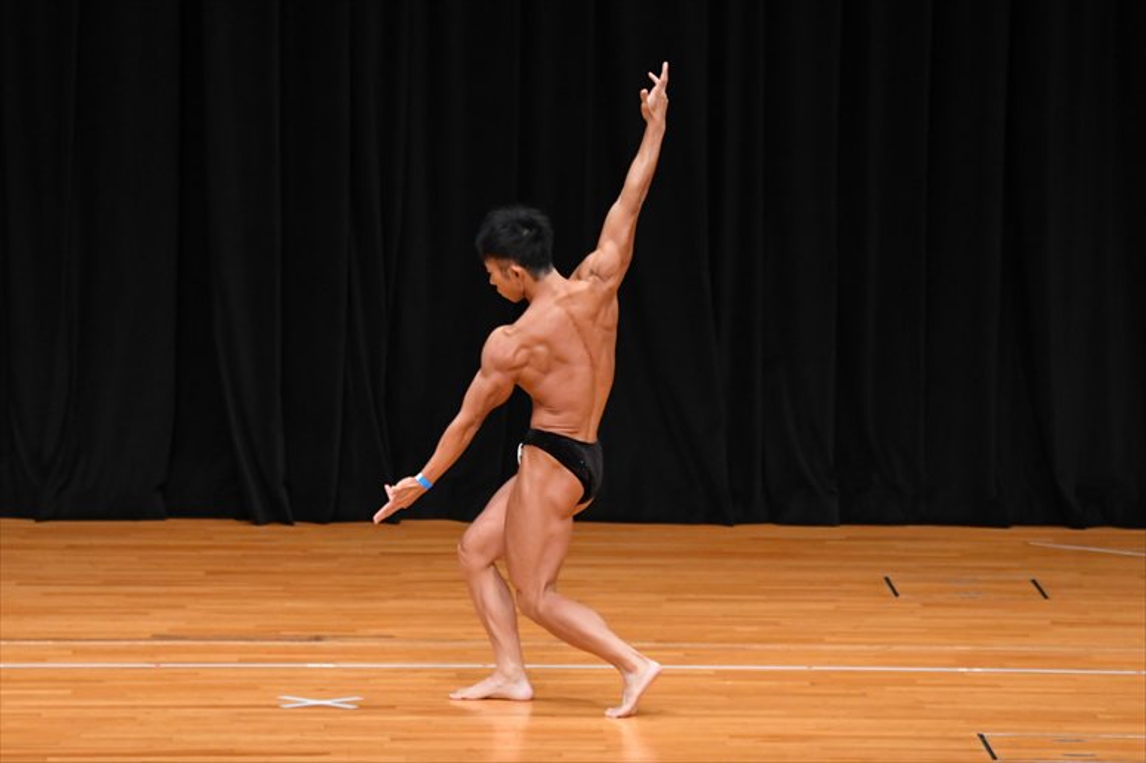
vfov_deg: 5.7
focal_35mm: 240
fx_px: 7636
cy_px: 382
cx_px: 573
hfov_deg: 8.6
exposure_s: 1/400
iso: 3200
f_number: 5.6
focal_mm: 160
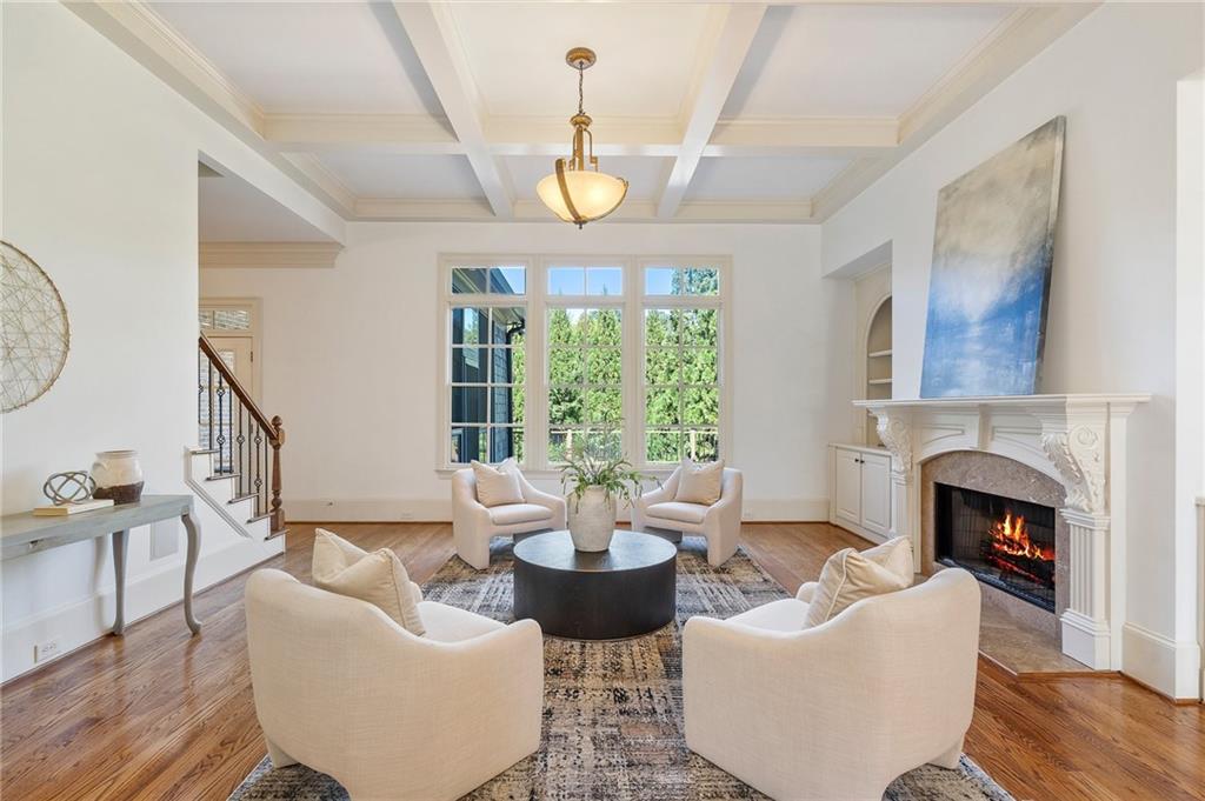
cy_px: 400
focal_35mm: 16
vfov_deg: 73.7
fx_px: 535
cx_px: 602
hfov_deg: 96.8
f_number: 8
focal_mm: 16
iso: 640
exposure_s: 1/100
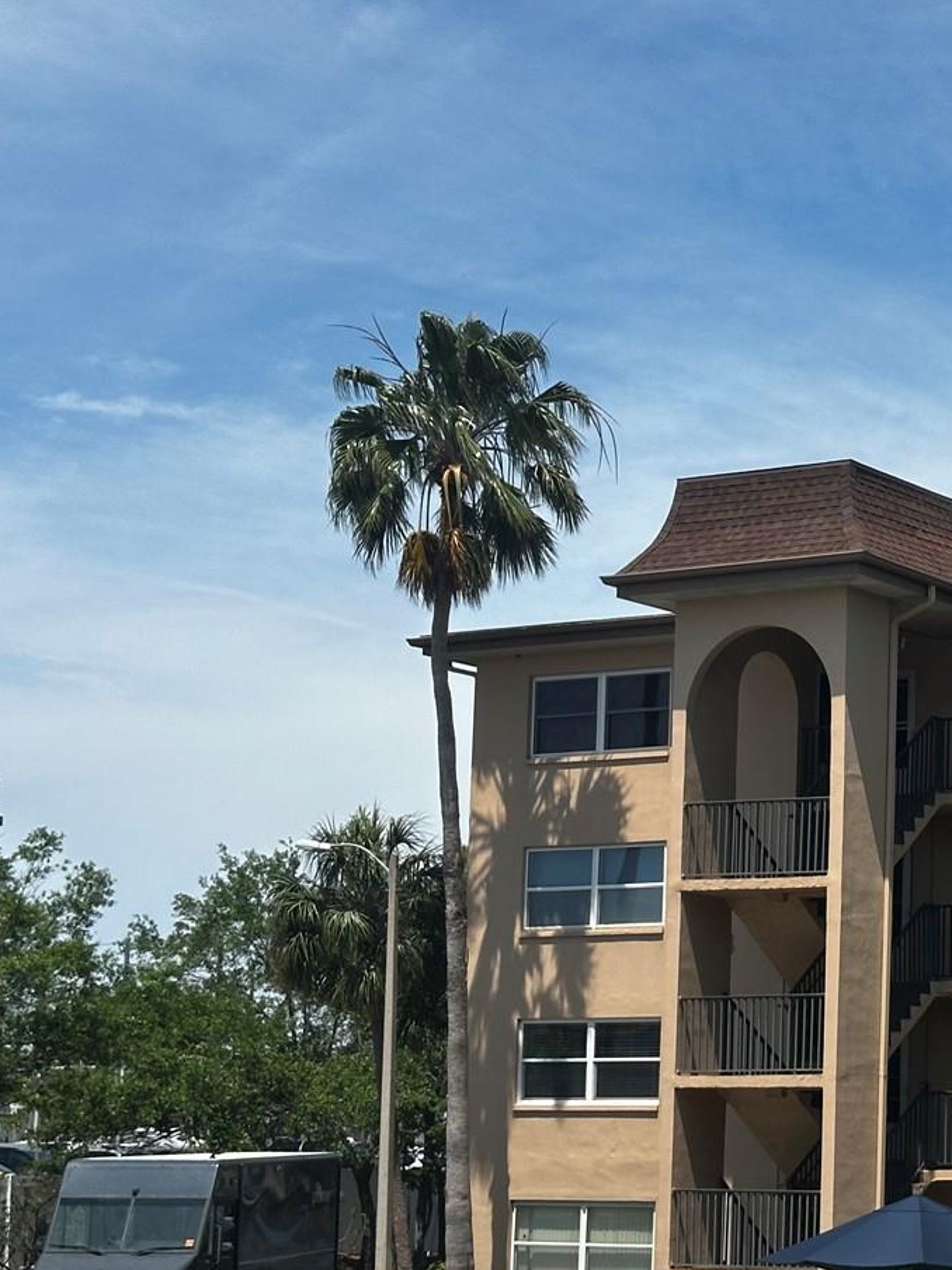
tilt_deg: +7.3
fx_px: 3117
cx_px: 1063
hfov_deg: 16.8
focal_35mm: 85
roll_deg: -1.0
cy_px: 799
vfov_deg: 23.0
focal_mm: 6.86
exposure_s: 1/4566
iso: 64
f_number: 1.78
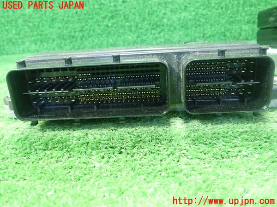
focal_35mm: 30
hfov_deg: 60.0
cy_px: 104
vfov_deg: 46.8
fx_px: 240
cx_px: 138
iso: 800
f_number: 2.3
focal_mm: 5.5
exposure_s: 1/40
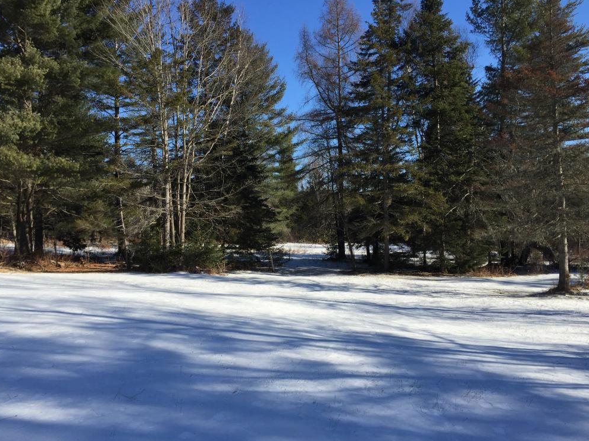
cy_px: 226
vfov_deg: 46.8
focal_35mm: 30
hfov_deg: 60.0
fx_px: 510
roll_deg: +2.3
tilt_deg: -0.7
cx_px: 299
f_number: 2.2
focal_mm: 4.15
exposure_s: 1/1883
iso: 32
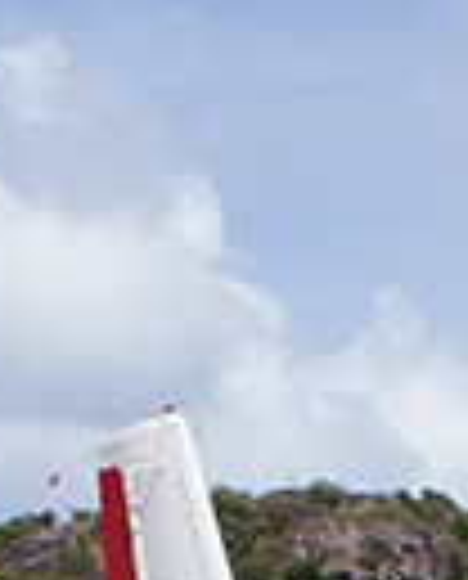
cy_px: 1007
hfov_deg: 11.2
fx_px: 2361
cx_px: 500
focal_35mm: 137
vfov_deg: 12.9
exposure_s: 1/400
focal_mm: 18
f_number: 10
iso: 100
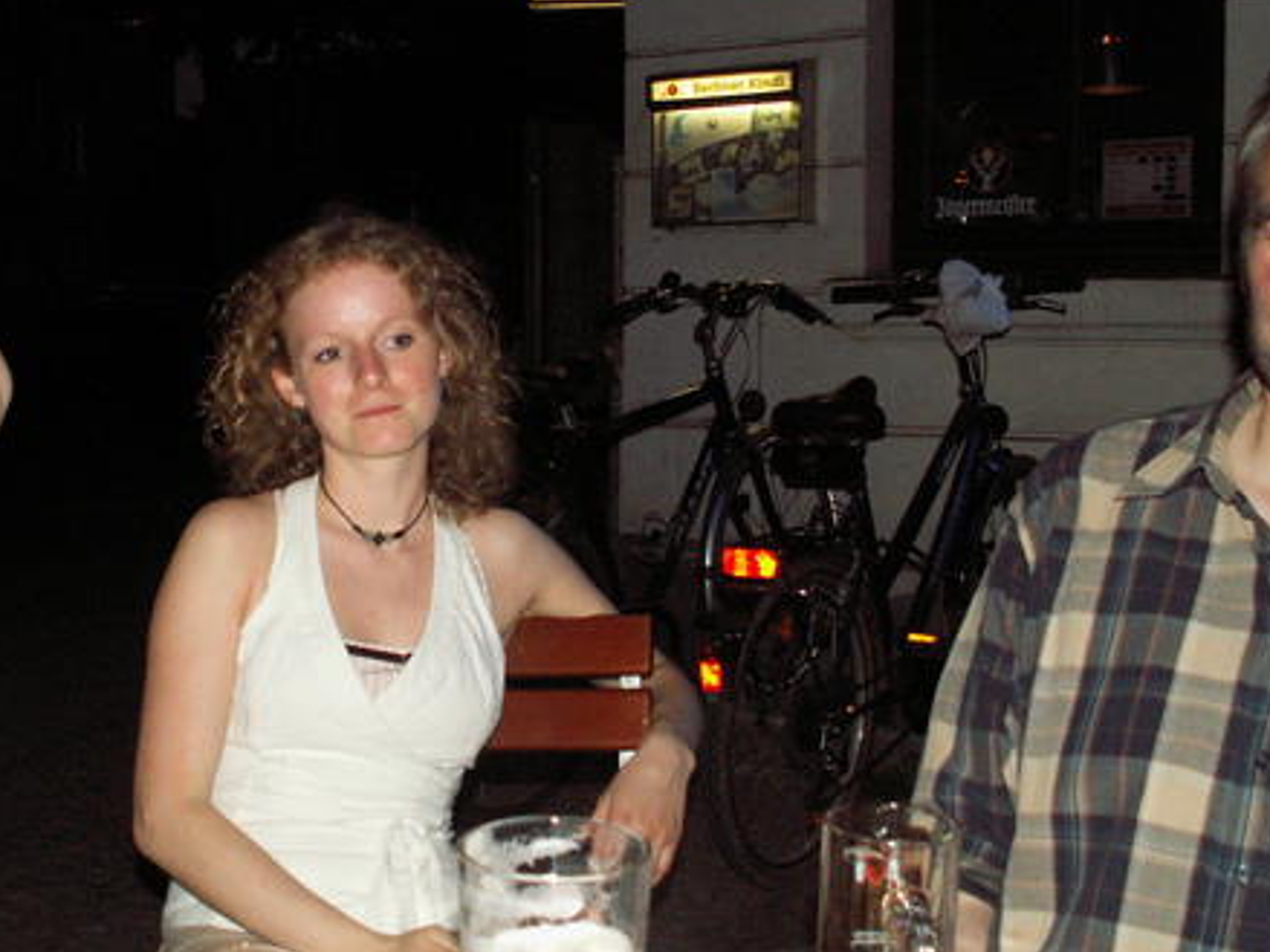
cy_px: 495
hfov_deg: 37.1
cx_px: 411
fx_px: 1871
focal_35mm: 51
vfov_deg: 28.5
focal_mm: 5.86
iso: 160
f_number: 2.8
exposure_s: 1/40
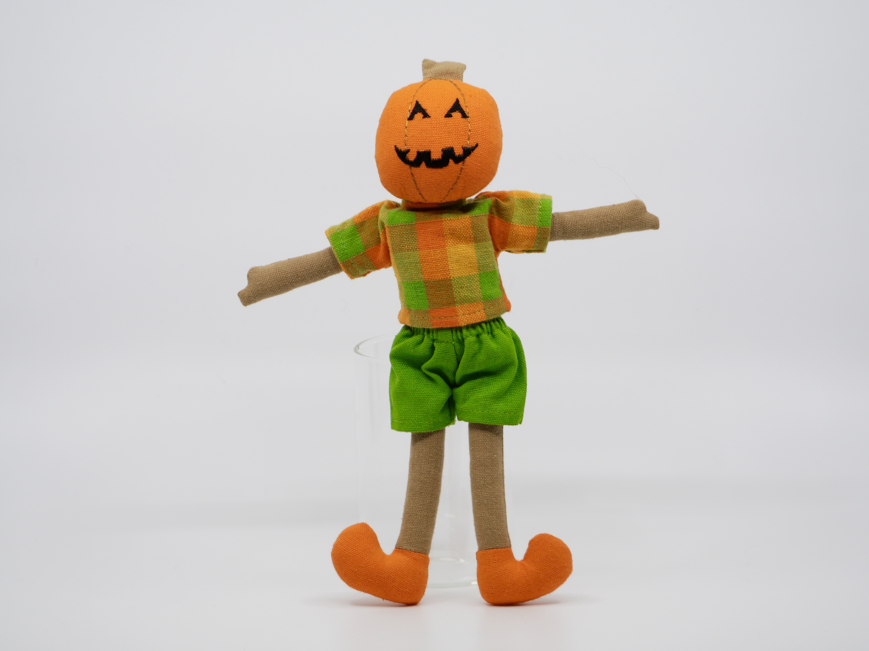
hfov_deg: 8.5
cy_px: 326
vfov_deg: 6.4
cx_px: 434
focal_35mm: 234
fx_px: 5874
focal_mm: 117
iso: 250
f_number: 5.3
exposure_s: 1/250
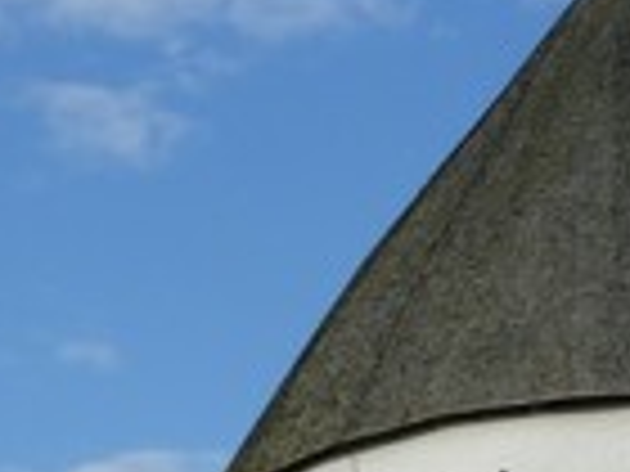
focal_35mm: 154
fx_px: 2803
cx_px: 356
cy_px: 670
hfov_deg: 12.8
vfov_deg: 9.4
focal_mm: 4.8
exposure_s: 1/200
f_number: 5.6
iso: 80
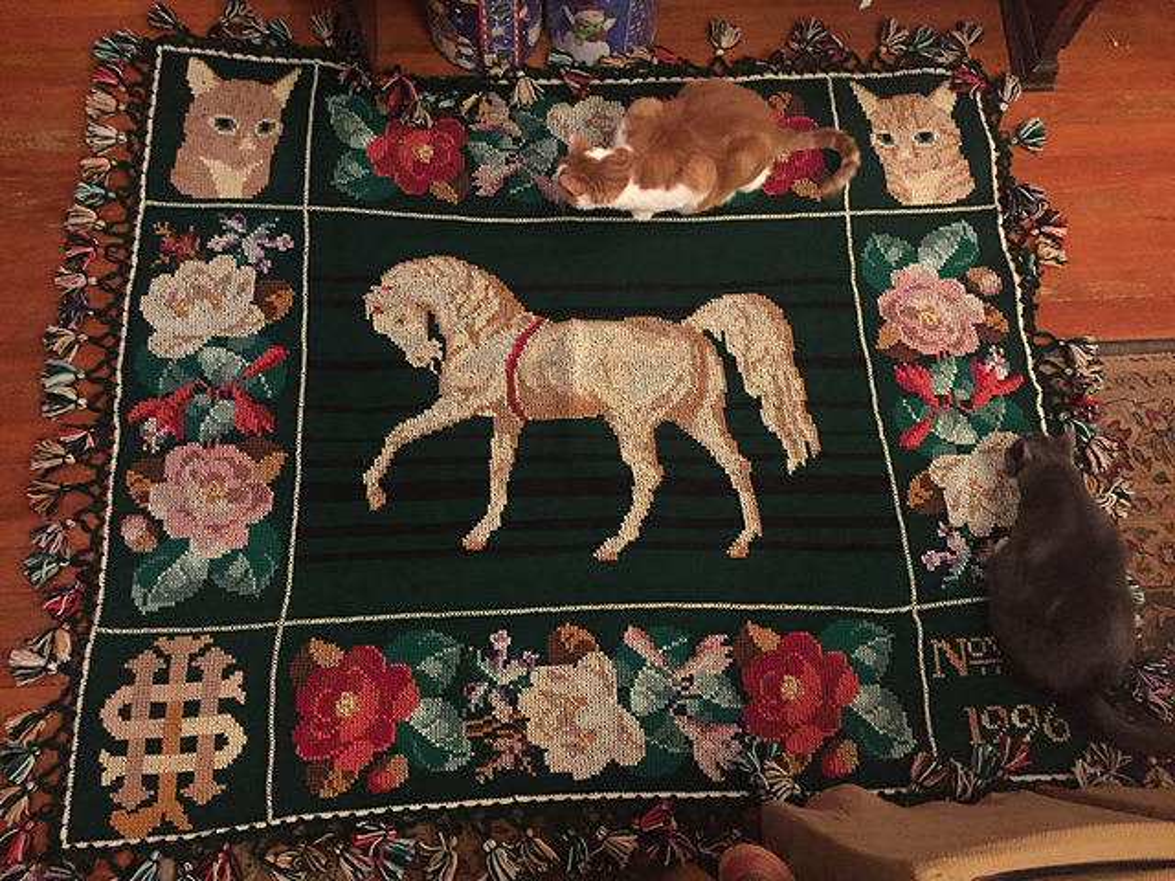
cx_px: 588
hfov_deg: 61.7
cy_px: 440
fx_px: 984
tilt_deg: -73.0
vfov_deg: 48.2
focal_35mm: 29
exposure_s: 1/15
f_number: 2.2
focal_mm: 4.15
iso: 500
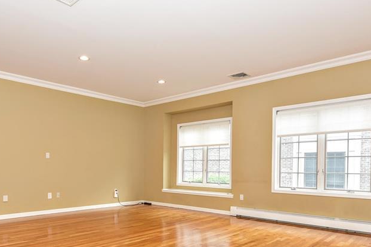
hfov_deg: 64.7
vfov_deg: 45.5
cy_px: 171
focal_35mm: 28
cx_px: 144
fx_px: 289
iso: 800
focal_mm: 17
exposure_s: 1/100
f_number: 5
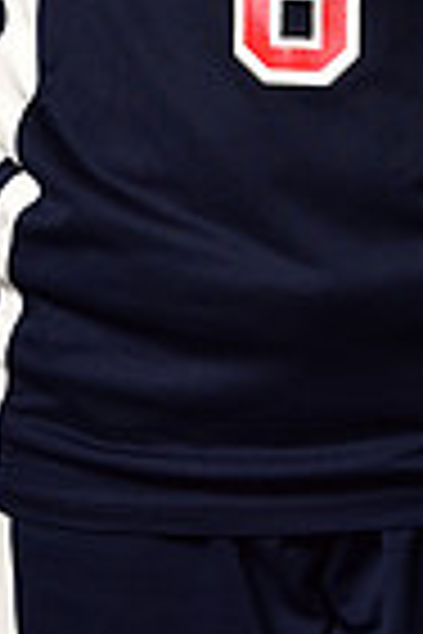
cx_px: 245
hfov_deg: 3.4
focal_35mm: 404
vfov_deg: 5.1
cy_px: -297
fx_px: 7120
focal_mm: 98
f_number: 4.5
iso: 250
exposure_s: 1/160
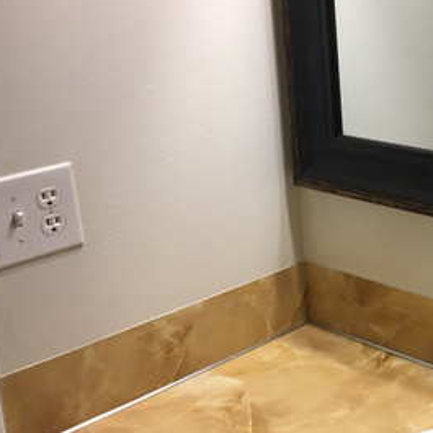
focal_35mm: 62
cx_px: 474
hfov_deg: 25.7
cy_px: 190
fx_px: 877
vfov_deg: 27.7
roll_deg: -0.2
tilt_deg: -16.0
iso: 40
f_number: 2.2
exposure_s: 1/30
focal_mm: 4.15
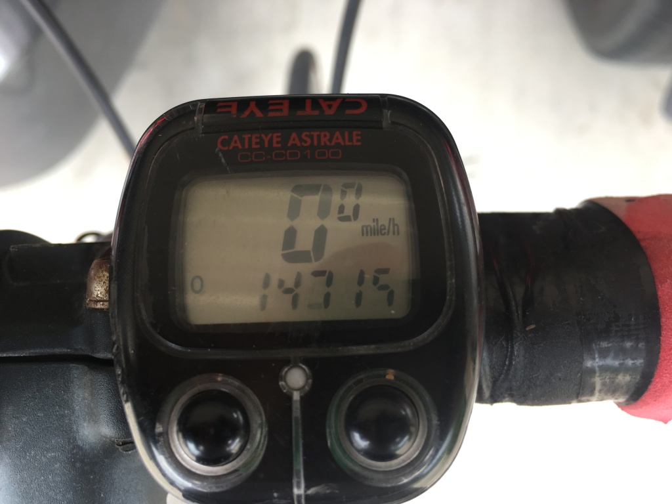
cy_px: 252
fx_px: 563
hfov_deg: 61.7
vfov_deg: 48.2
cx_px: 336
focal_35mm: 29
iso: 32
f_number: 2.2
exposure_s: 1/60
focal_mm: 4.15
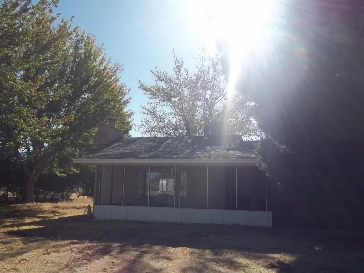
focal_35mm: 32
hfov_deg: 56.8
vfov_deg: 44.1
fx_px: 336
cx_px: 182
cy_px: 136
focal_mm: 5.7
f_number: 8.8
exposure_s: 1/160
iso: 64
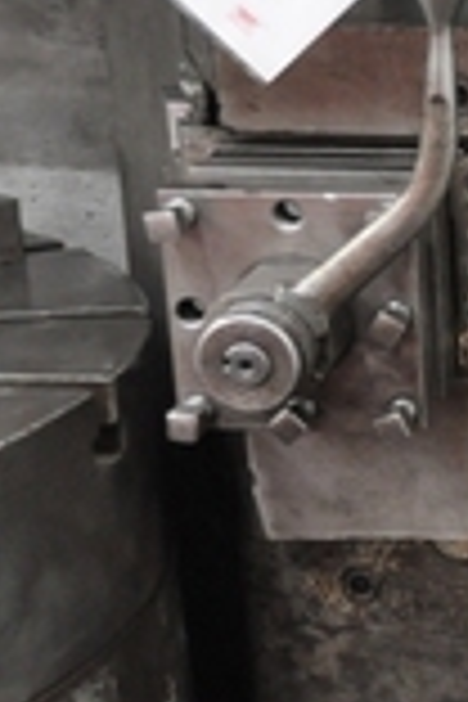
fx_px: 2242
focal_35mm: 115
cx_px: 1120
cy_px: 482
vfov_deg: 17.7
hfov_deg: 10.3
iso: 2200
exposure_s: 1/30
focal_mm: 24
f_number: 3.8
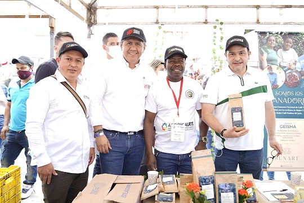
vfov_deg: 37.9
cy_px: 102
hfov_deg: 54.4
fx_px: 296
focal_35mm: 35
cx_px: 152
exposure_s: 1/20
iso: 64
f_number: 4
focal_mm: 35
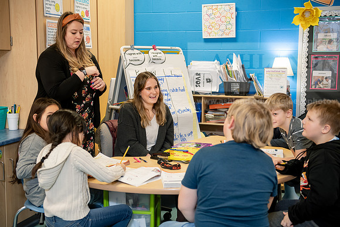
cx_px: 170
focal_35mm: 52
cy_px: 114
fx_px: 491
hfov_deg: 38.2
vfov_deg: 26.0
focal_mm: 52
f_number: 3.2
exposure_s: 1/100
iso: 800
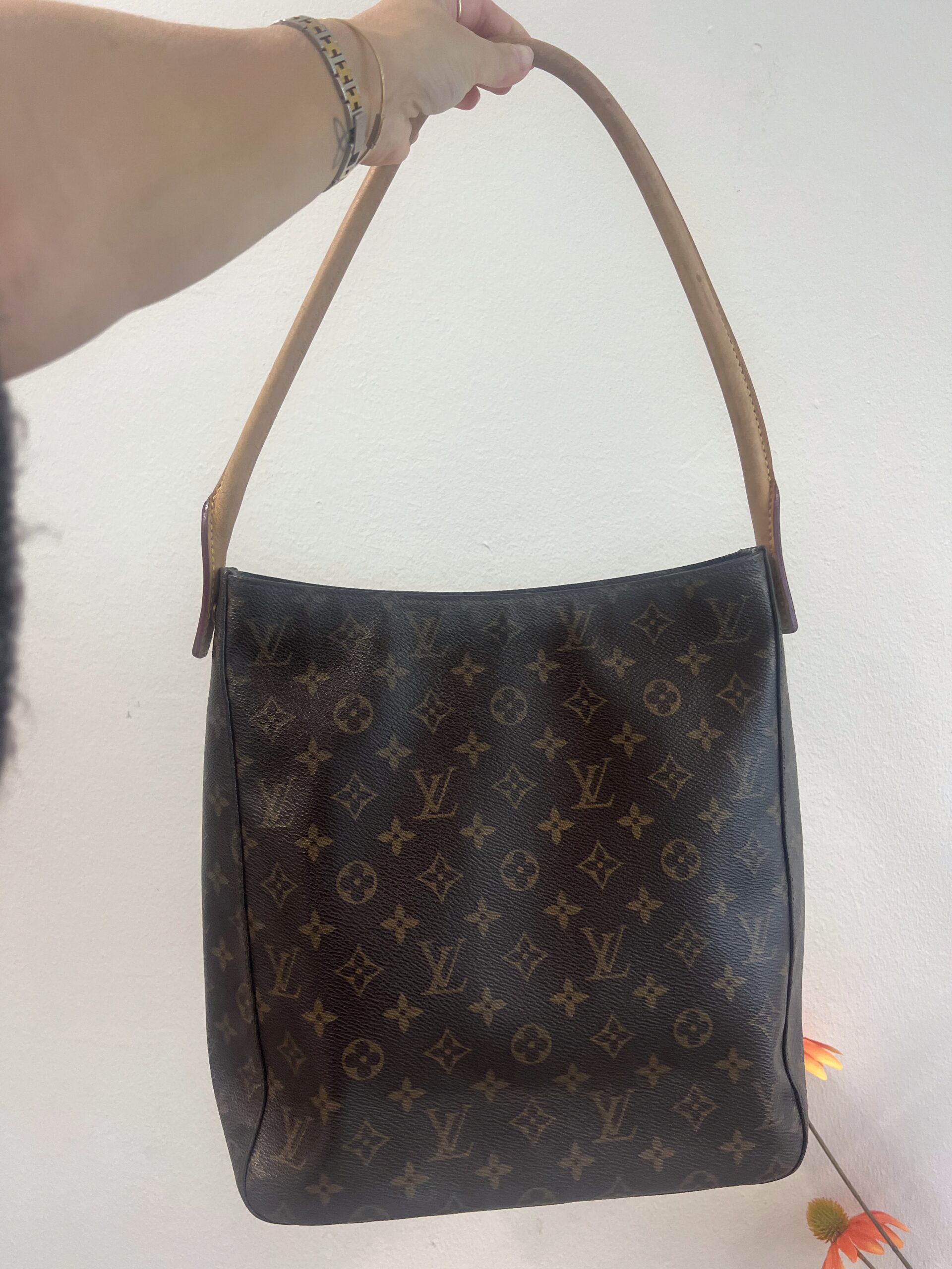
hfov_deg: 53.1
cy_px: 634
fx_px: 953
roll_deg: -3.4
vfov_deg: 67.3
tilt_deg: -3.3
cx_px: 476
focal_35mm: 26
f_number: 1.5
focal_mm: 5.7
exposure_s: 1/100
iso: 125
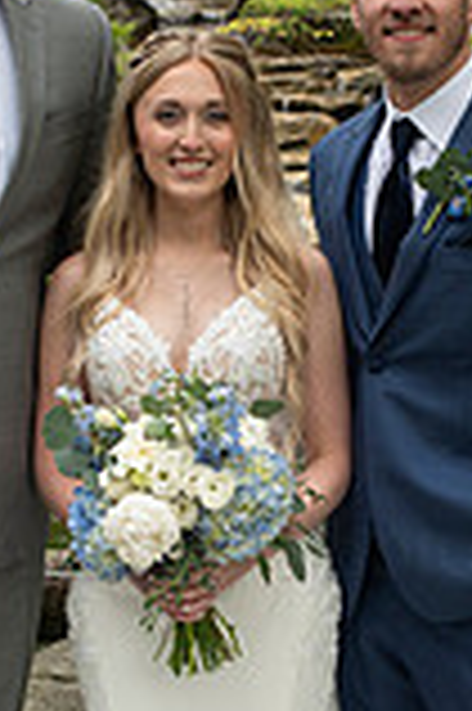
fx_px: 2523
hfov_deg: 10.7
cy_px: 513
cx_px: 180
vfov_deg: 16.0
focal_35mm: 128
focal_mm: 45
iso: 640
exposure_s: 1/125
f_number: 5.6
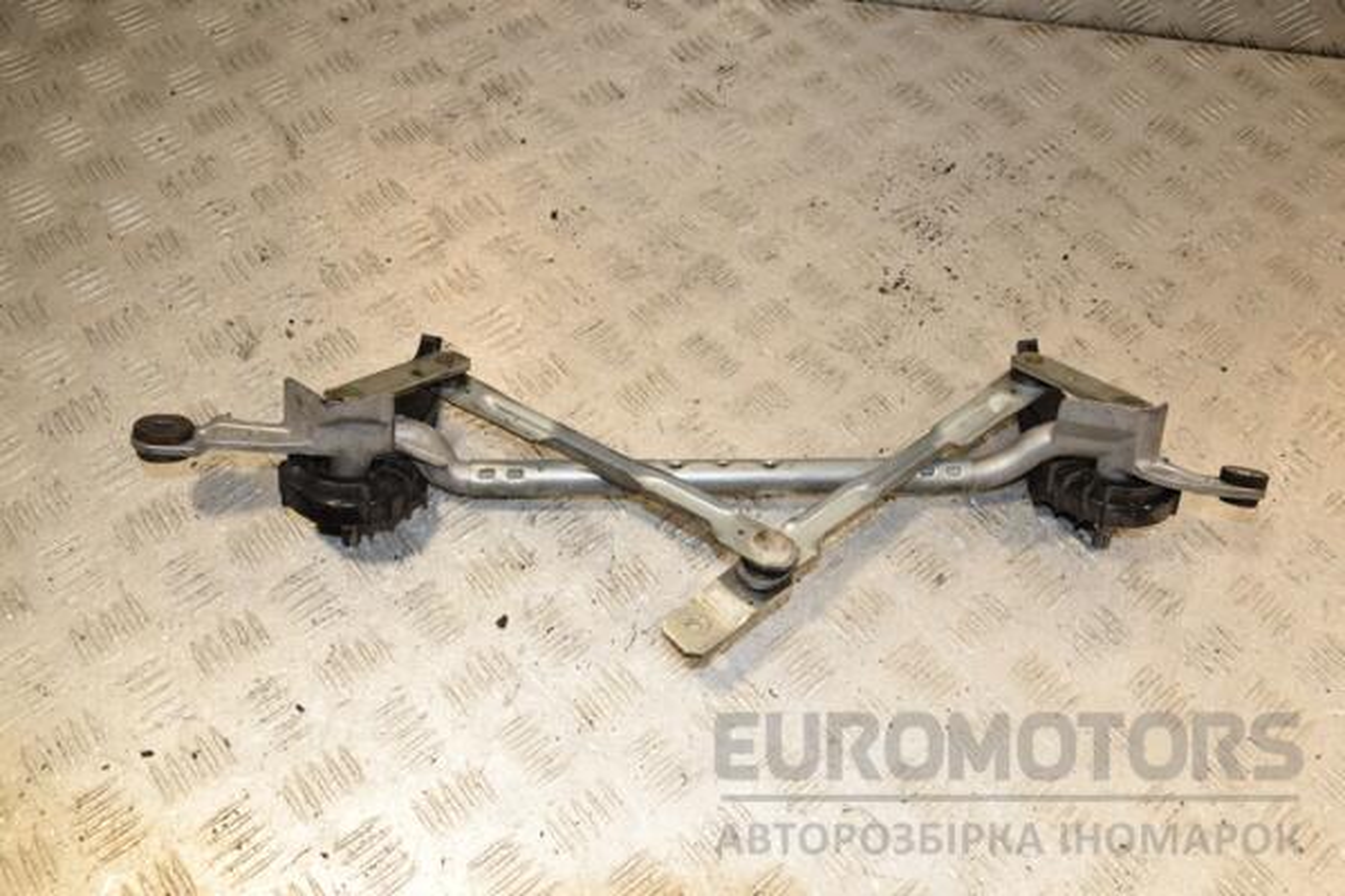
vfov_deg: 41.7
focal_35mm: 32
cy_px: 448
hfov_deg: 59.5
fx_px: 1177
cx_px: 672
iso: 800
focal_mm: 21
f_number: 9
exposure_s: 1/200
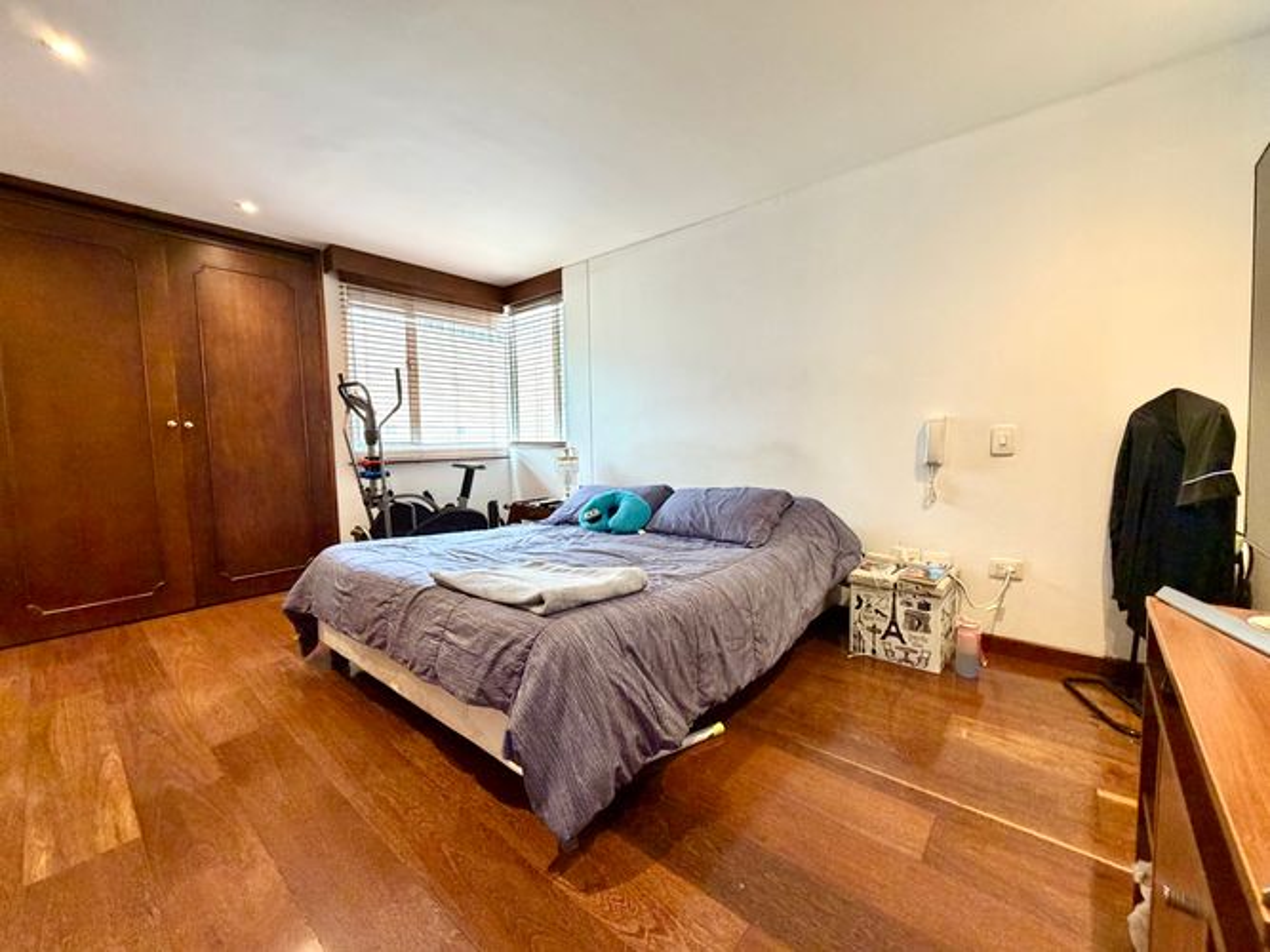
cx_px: 635
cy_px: 476
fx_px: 514
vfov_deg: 85.7
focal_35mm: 14
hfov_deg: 102.1
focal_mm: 2.22
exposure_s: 1/70
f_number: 2.2
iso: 320
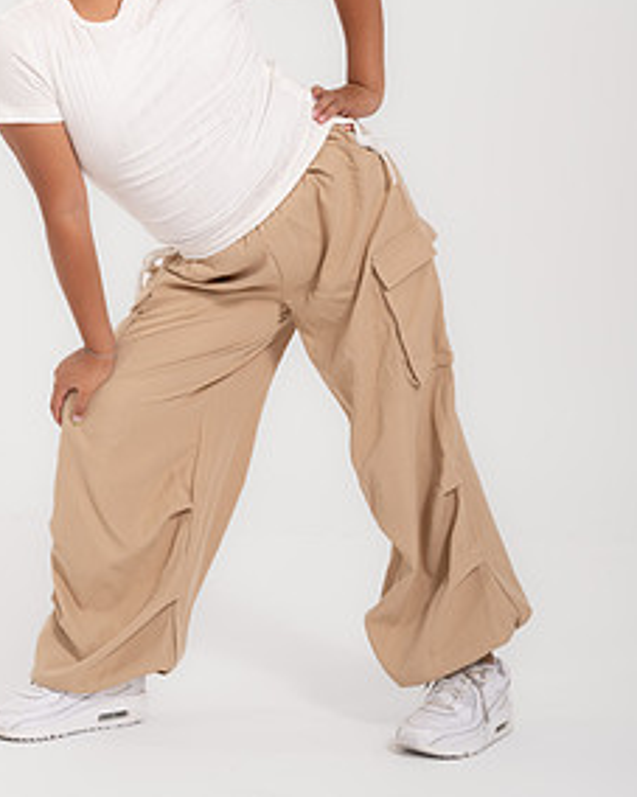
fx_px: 2452
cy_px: 191
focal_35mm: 104
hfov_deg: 14.8
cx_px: 247
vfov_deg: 18.3
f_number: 10
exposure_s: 1/160
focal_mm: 70
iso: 320
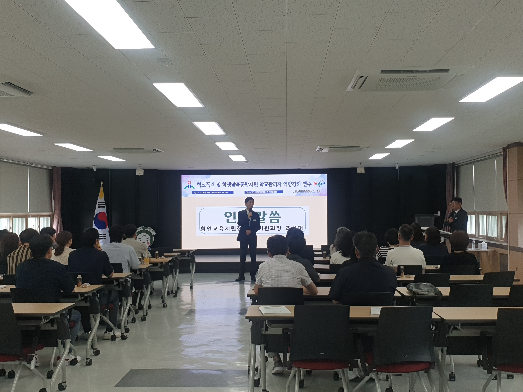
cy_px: 196
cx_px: 262
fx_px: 393
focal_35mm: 26
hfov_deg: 67.3
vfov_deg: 53.1
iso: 64
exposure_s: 1/120
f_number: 2.4
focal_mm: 4.3
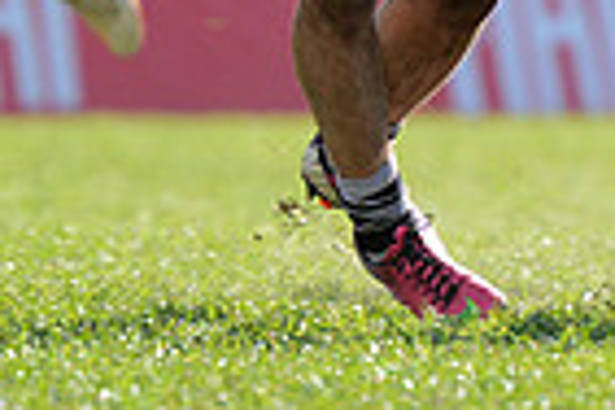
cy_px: -325
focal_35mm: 1113
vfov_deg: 1.2
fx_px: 19012
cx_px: 519
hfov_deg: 1.9
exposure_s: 1/800
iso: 320
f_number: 4
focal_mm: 270
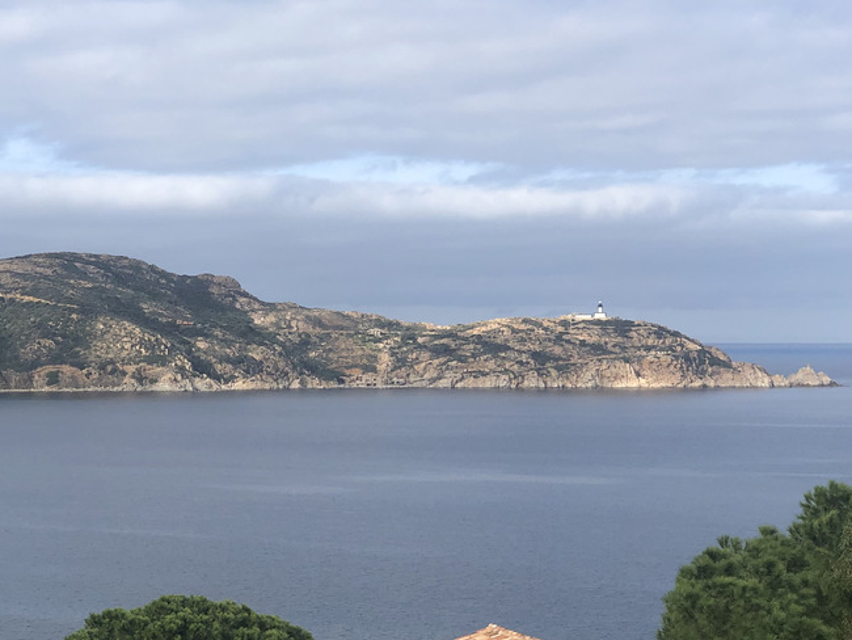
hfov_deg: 20.3
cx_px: 254
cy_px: 349
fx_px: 2364
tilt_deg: -1.2
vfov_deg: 15.4
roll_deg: +1.0
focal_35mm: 96
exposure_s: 1/1245
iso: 16
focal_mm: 6
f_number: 2.4
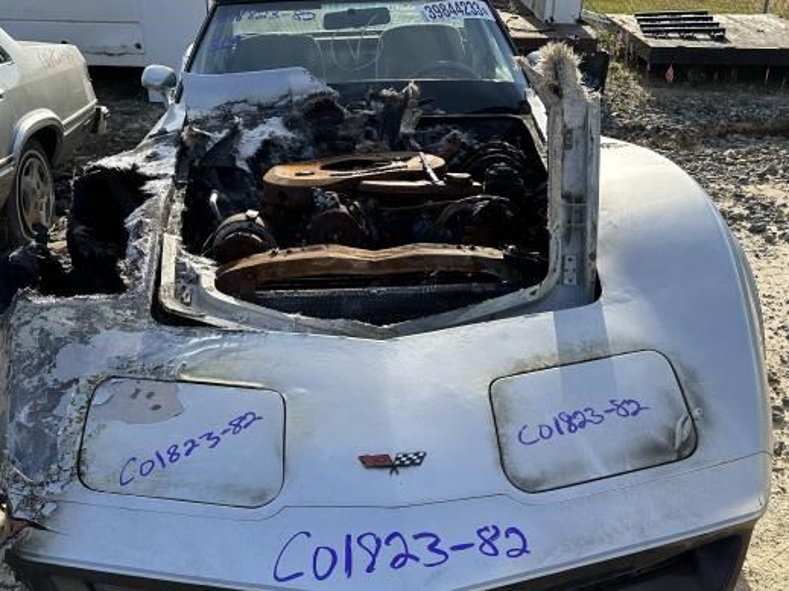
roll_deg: +0.4
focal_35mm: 37
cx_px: 388
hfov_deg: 50.1
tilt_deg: -31.0
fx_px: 843
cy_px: 416
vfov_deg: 38.0
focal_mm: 6.86
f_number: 1.78
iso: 80
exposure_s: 1/2252
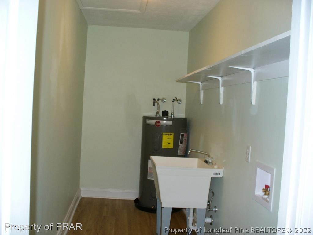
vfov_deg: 38.7
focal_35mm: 37
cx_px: 156
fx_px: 335
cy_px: 118
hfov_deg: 50.1
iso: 100
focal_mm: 6.1
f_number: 2.8
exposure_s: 1/60
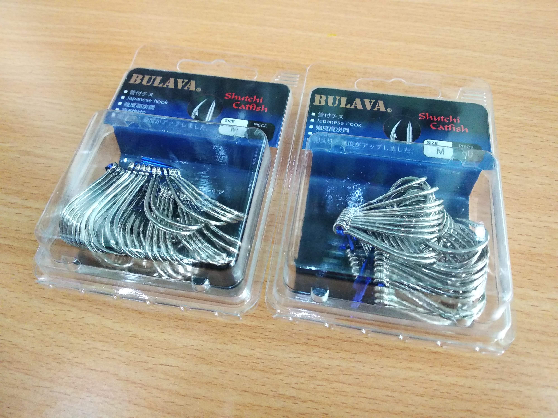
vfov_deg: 53.1
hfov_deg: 67.3
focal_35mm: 26
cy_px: 209
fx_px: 419
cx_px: 279
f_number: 2.2
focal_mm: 3.81
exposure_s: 1/25
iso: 1250
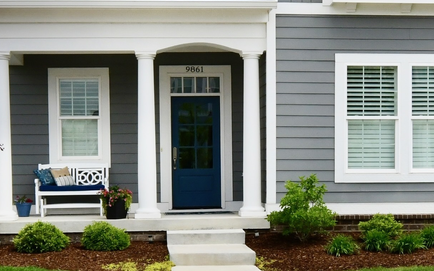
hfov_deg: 56.0
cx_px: 273
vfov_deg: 34.0
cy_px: -1
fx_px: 402
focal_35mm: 34
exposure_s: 1/640
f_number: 13
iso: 640
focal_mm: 14
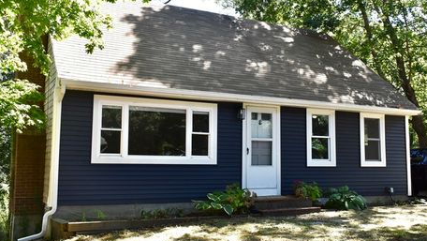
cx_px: 208
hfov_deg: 50.9
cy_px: 110
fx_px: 448
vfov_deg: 30.0
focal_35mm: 40
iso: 800
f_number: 8
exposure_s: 1/400
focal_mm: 23
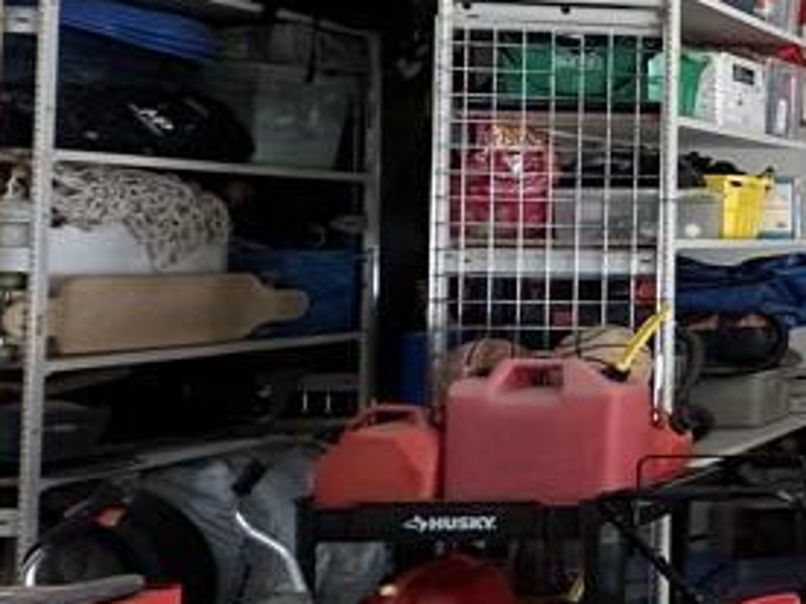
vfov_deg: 27.9
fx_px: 1211
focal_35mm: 52
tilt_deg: +1.1
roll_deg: -1.1
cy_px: 222
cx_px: 1466
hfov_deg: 21.9
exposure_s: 1/120
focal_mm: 2.22
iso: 250
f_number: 2.2
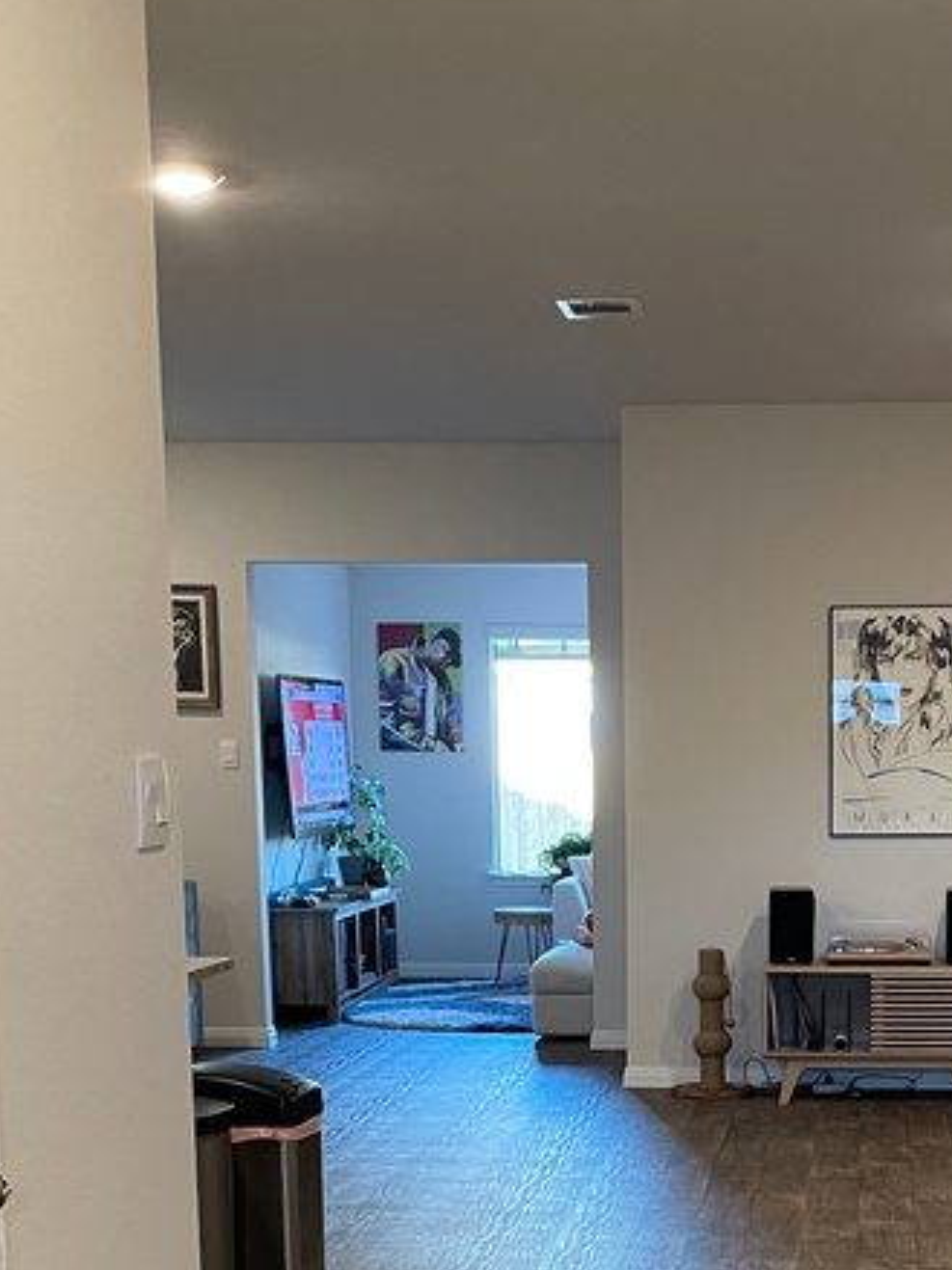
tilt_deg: -9.8
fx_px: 2348
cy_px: 1172
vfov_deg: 28.9
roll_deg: -0.3
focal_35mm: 64
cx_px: 778
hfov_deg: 22.6
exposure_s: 1/60
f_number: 1.6
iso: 125
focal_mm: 4.2
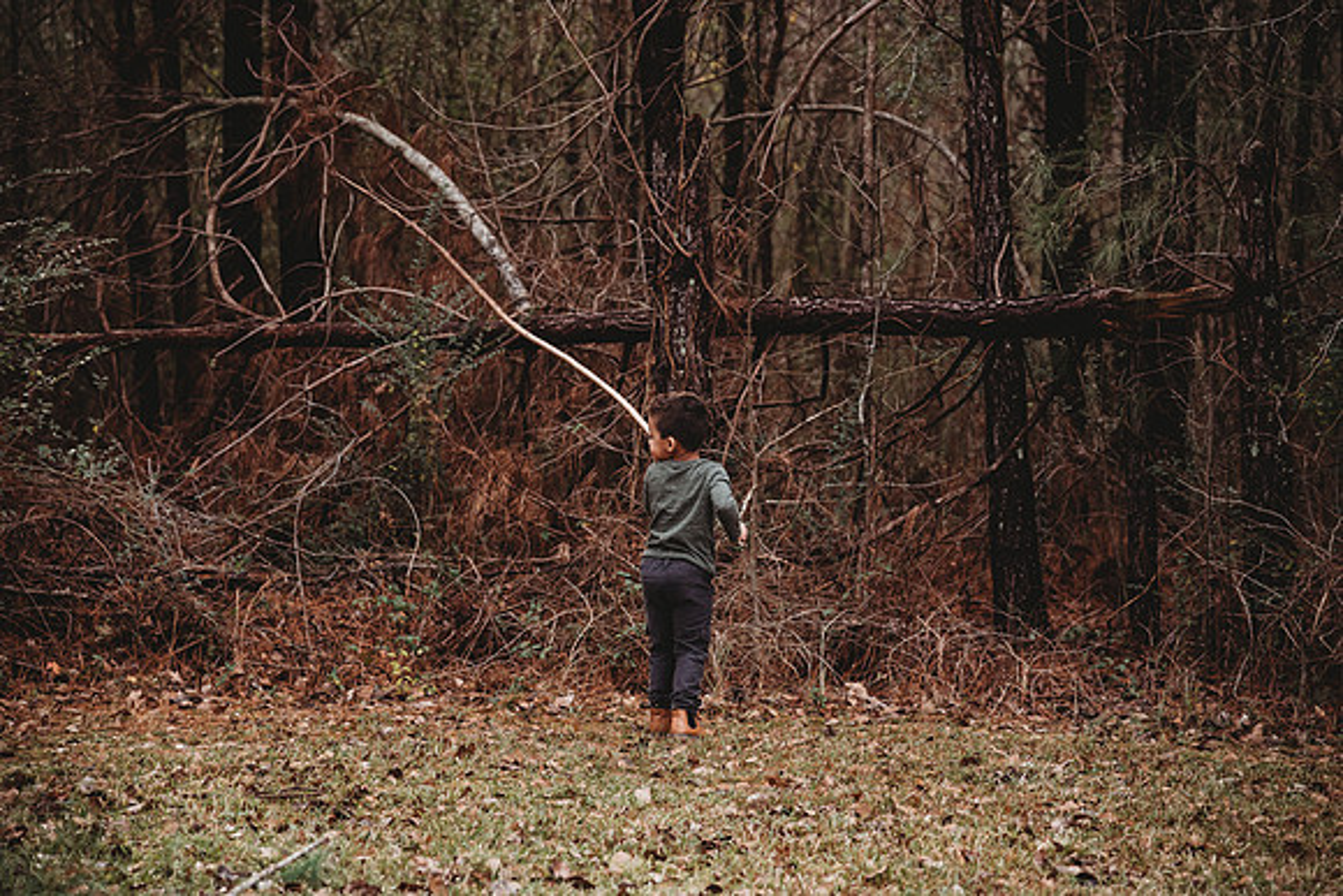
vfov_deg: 11.4
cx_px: 672
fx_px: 4478
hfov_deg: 17.1
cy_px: 448
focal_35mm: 120
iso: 800
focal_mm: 120
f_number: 4
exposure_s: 1/800
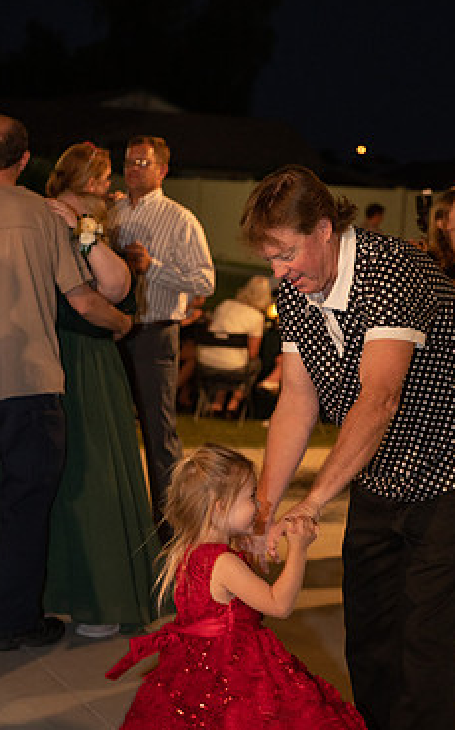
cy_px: 419
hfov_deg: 15.0
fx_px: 1729
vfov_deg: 23.8
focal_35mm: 87
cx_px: 258
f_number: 4
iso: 3200
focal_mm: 70
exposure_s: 1/80
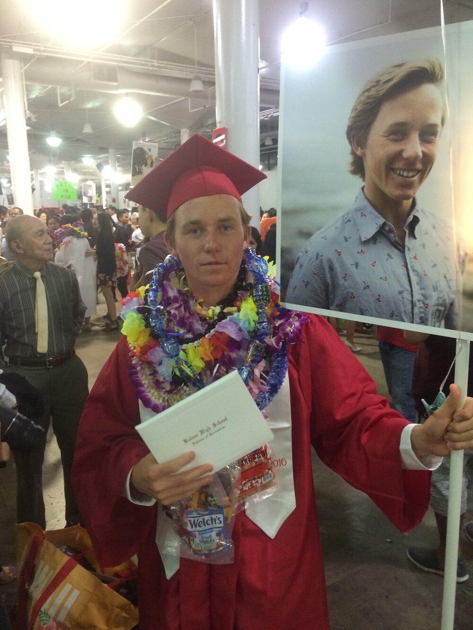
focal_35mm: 29
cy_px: 315
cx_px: 236
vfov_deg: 61.7
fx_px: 528
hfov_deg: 48.2
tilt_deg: -10.4
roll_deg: +0.2
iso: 320
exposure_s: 1/24
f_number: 2.2
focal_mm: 4.15
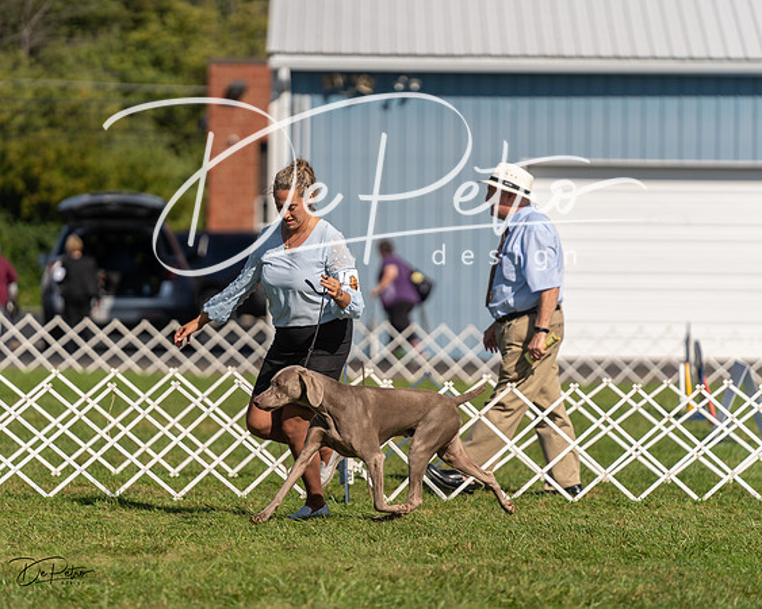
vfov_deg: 6.9
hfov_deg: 8.6
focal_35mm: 225
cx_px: 381
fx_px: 5078
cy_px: 304
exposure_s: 1/3200
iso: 200
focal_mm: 200
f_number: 3.2
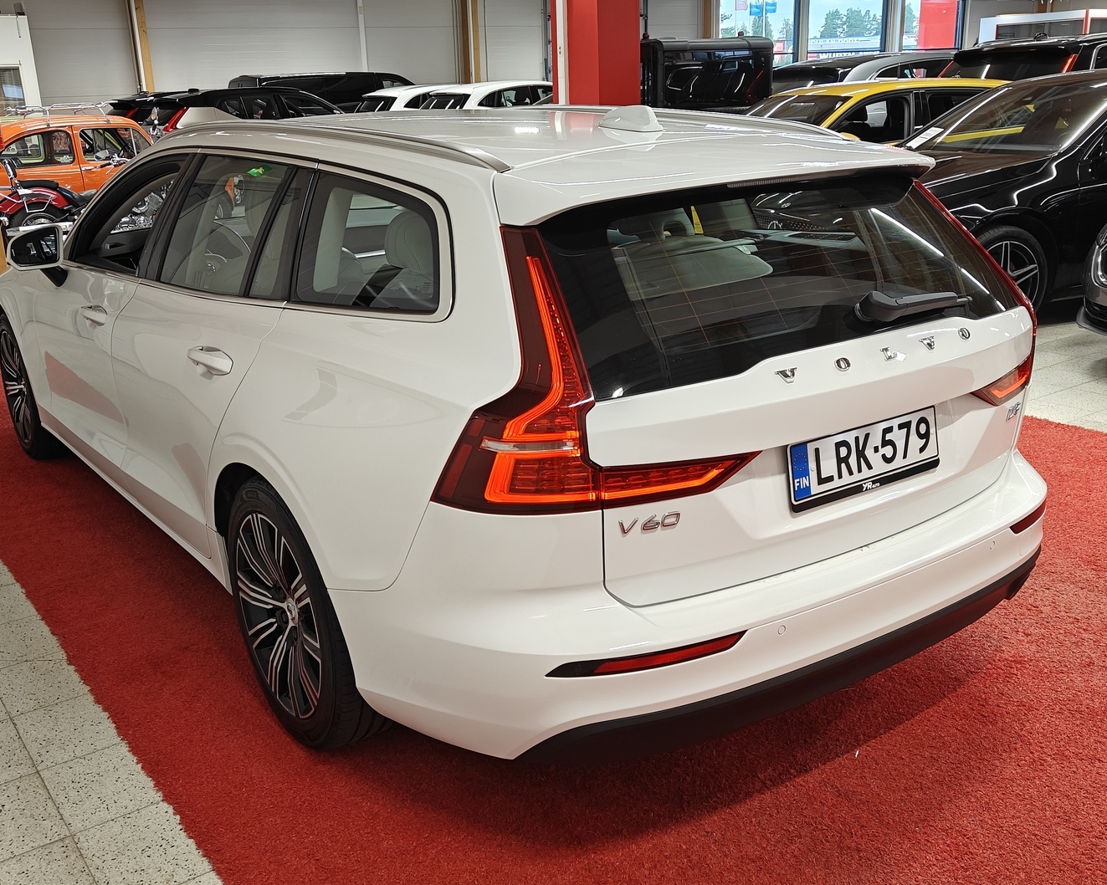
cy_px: 451
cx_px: 522
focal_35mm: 34
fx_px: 1114
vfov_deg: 43.3
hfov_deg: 52.8
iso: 64
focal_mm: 5.59
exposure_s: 1/92
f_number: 1.8
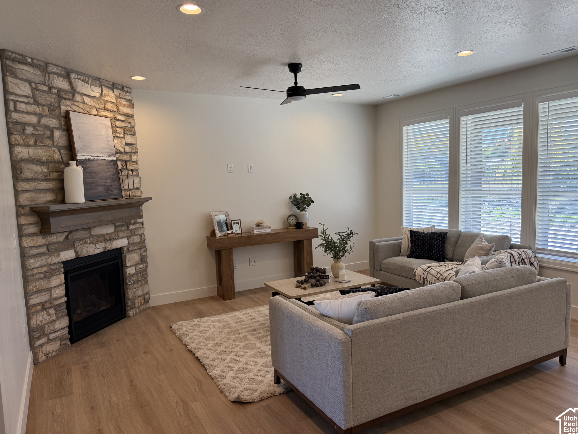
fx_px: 417
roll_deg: +2.1
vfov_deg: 54.9
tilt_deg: -5.6
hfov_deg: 69.4
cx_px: 293
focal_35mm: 25
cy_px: 217
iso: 100
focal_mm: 6.76
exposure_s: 1/247
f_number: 1.78
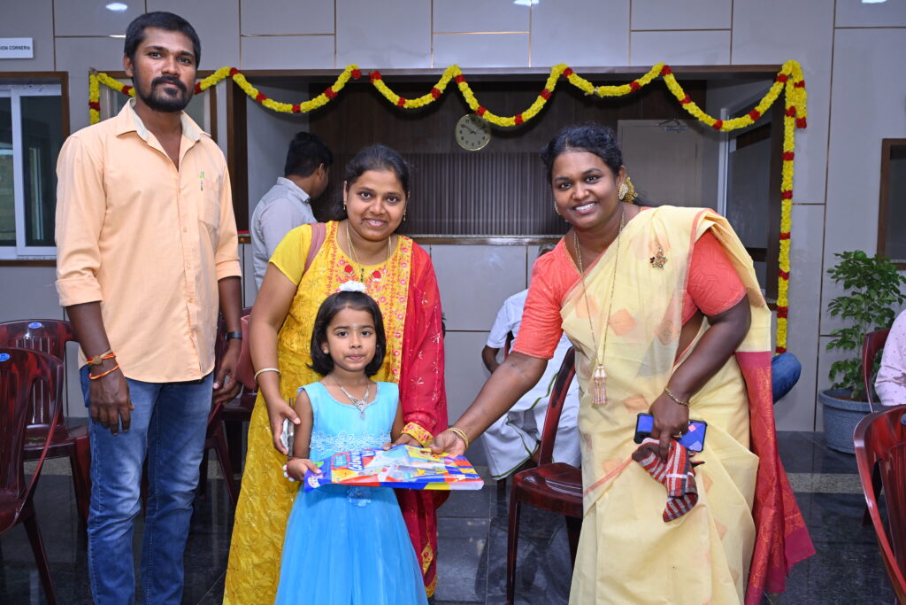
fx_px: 780
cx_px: 453
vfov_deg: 42.3
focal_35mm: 31
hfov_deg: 60.3
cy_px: 302
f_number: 8
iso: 800
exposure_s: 1/160
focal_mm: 31
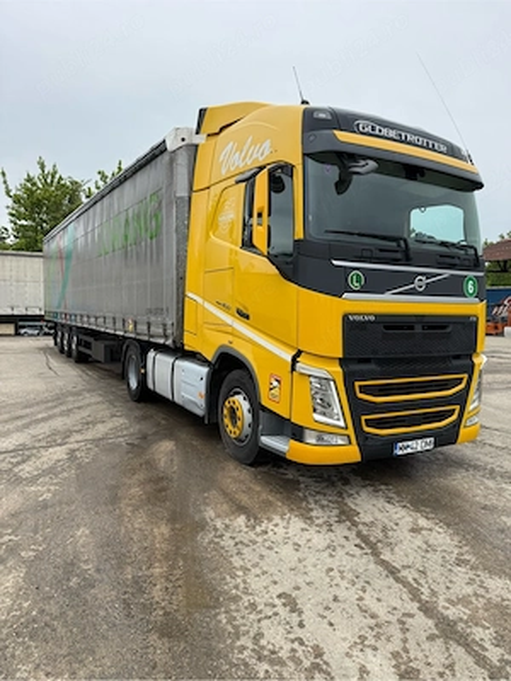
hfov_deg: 56.8
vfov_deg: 71.6
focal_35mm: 24
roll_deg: -0.7
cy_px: 340
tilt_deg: -4.7
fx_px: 472
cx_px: 256
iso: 80
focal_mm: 6.76
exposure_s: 1/1271
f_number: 1.78
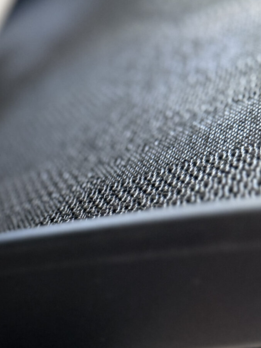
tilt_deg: -46.9
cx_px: -37
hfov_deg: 20.5
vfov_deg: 26.0
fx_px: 684
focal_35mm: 68
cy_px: 402
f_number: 1.78
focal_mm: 6.76
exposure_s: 1/60
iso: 400
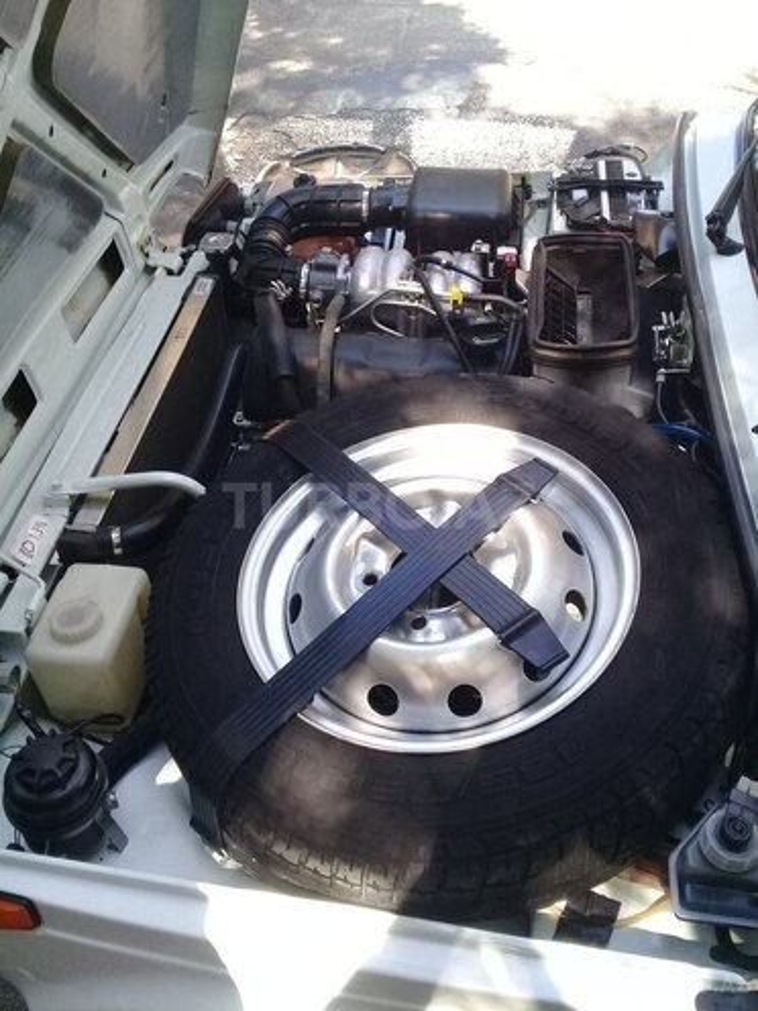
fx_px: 905
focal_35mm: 31
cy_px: 506
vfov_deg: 58.4
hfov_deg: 45.4
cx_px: 379
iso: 64
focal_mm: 3.3
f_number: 2.2
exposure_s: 1/120
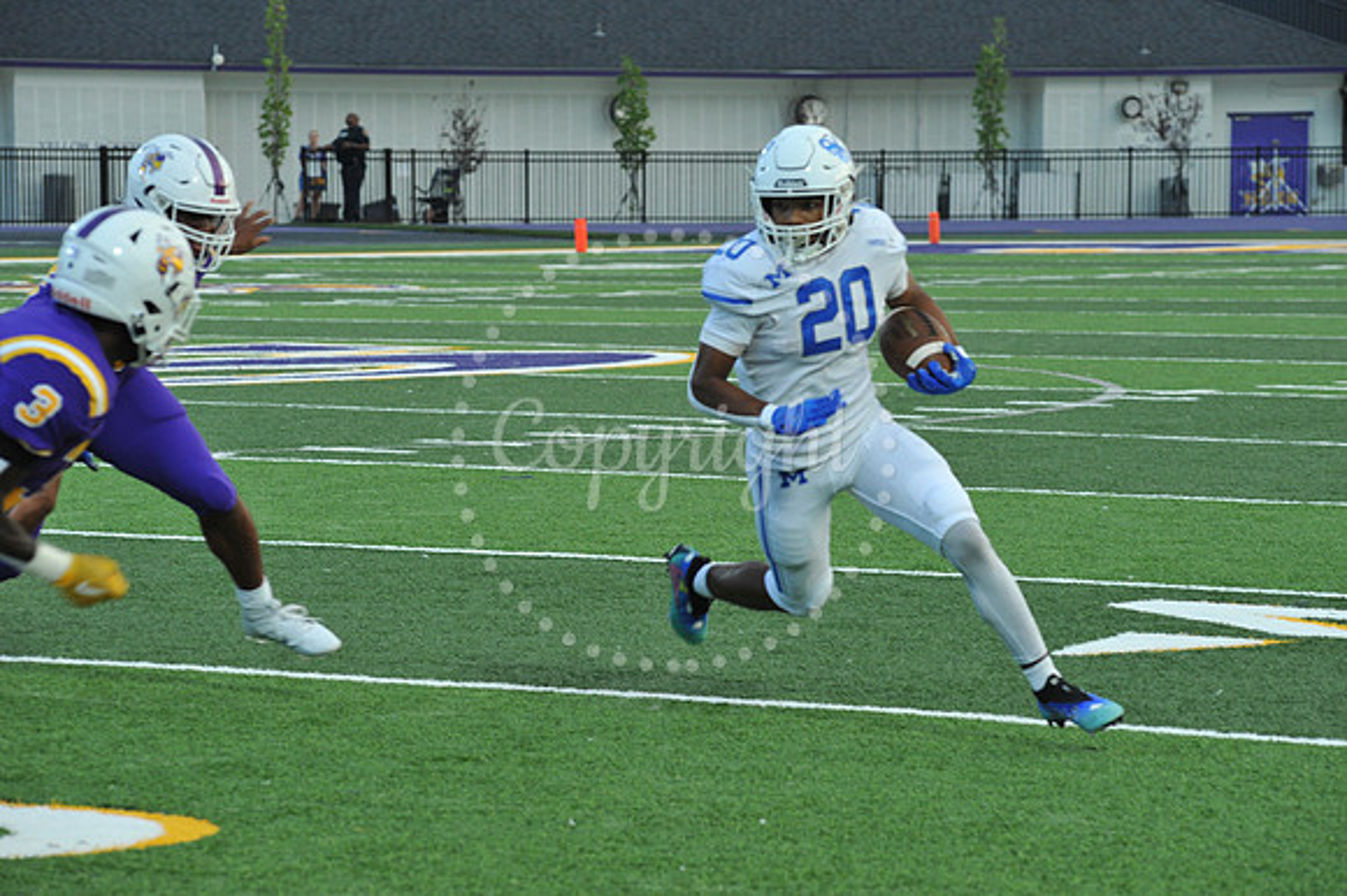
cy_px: 448
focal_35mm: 170
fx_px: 6357
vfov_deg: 8.1
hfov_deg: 12.1
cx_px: 674
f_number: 8
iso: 1600
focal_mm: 170
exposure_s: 1/400
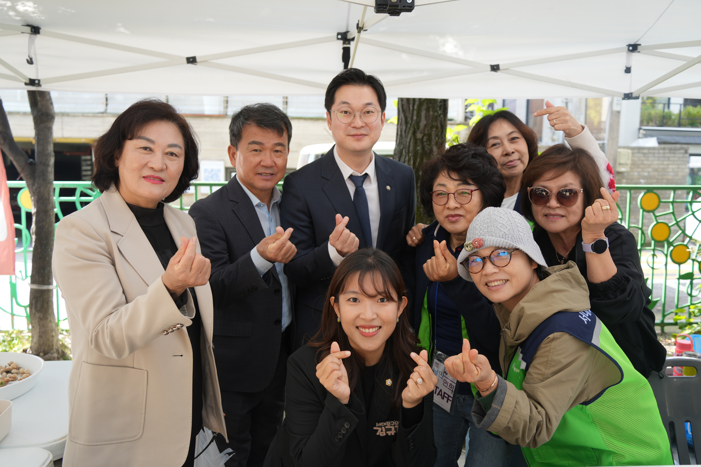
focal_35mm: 30
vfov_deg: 43.6
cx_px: 350
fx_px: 584
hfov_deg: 61.9
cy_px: 234
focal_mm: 30
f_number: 4
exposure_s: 1/60
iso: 100
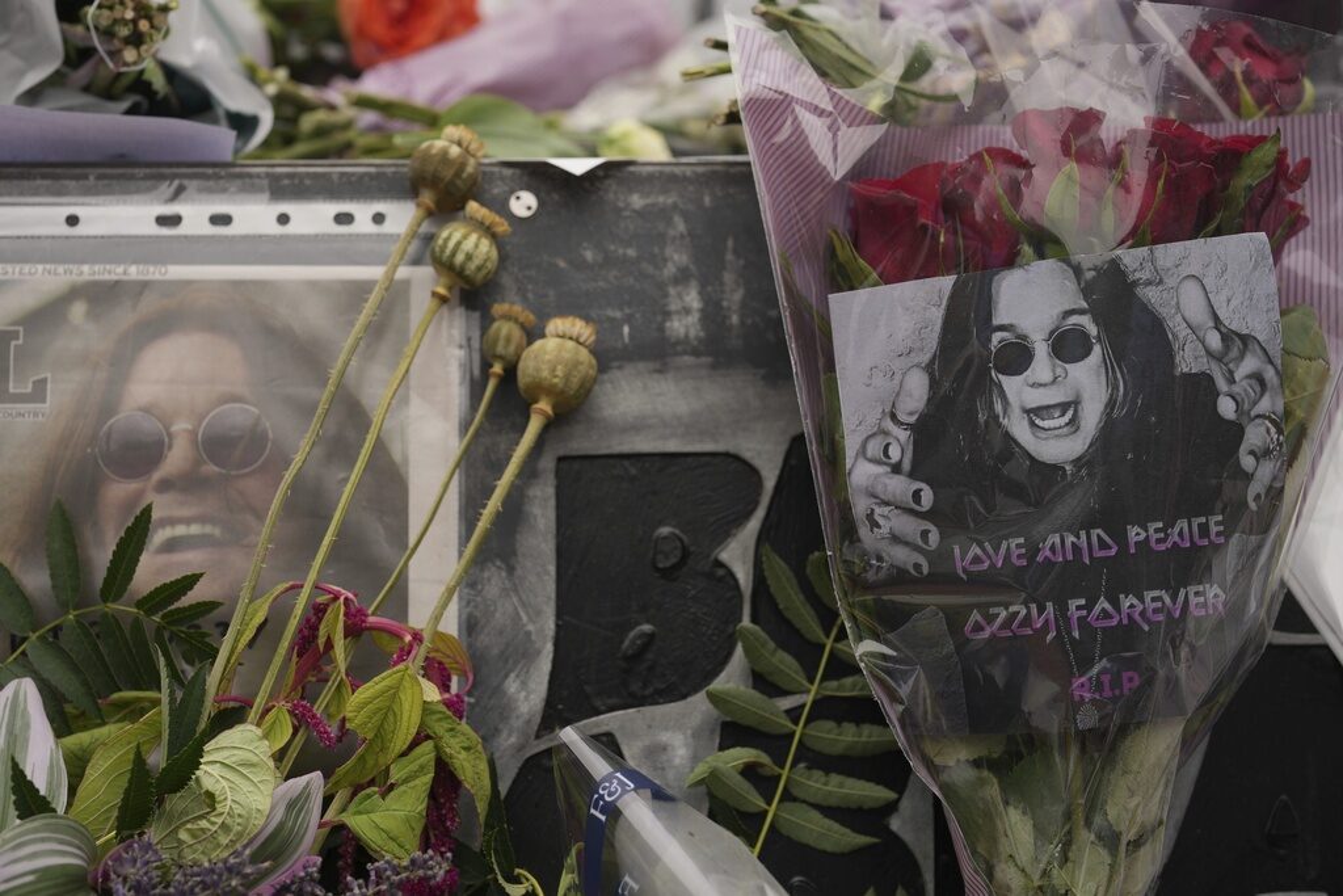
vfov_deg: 27.0
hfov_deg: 39.6
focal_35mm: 50
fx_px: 1865
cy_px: 448
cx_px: 672
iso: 100
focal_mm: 50
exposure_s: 1/640
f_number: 4
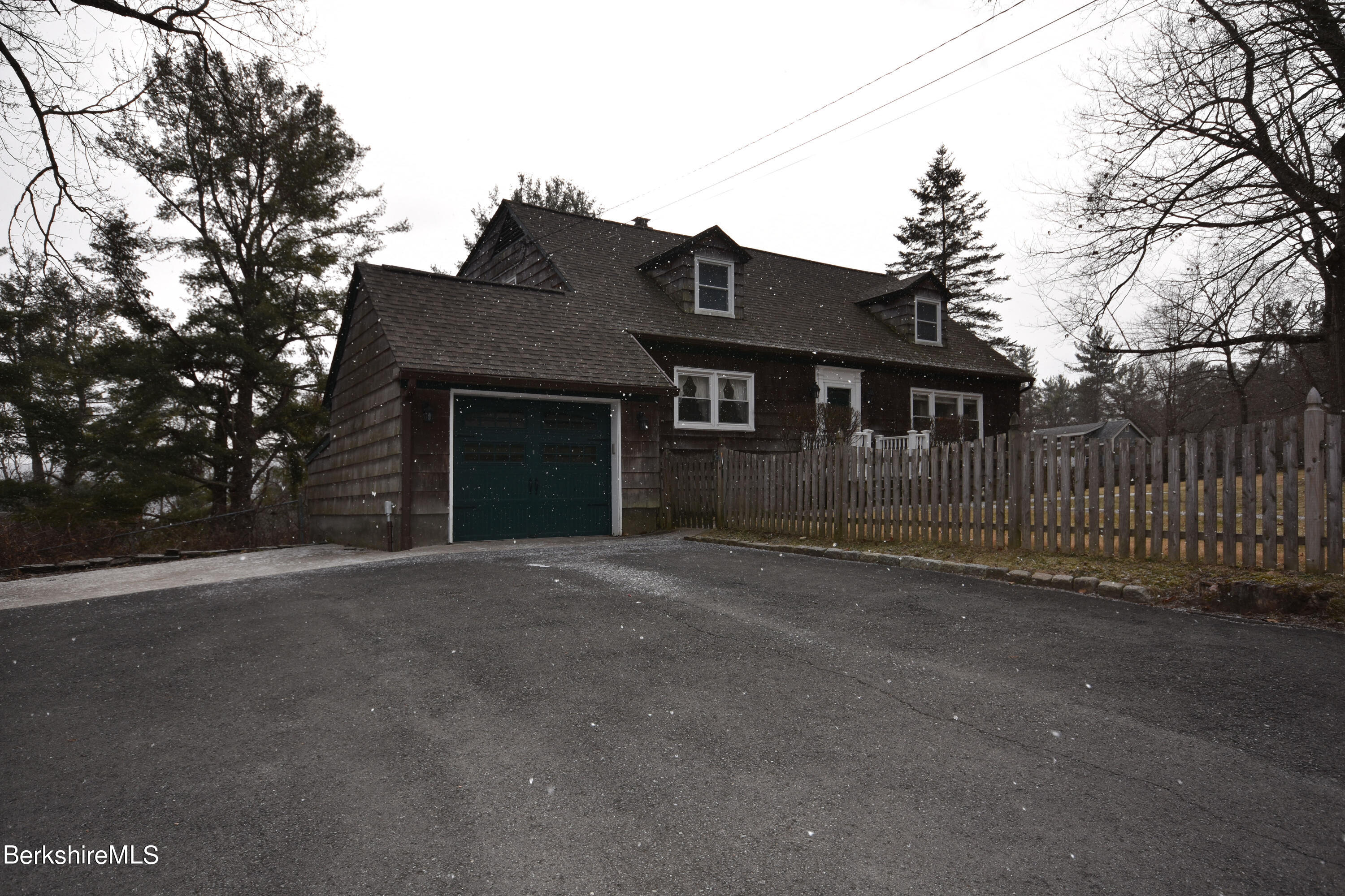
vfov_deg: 59.5
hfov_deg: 81.2
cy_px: 448
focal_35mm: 21
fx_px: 785
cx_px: 672
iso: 100
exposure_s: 1/250
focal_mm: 14
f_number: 8
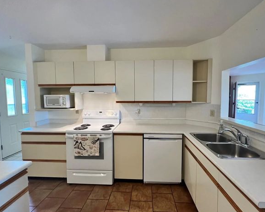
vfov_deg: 88.0
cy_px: 105
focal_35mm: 14
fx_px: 110
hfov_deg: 100.6
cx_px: 139
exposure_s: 1/120
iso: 250
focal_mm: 1.57
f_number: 1.8
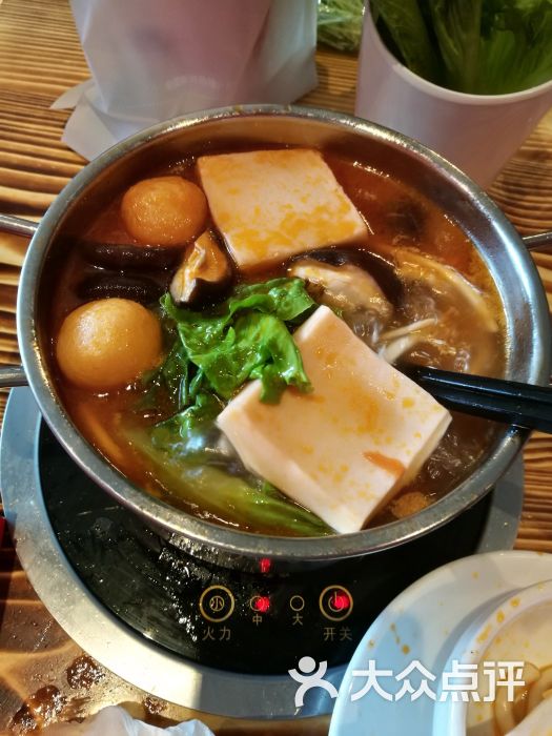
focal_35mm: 27
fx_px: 574
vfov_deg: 65.3
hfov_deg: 51.4
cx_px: 276
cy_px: 368
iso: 250
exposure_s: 1/33.3
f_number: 2.2
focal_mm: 4.5
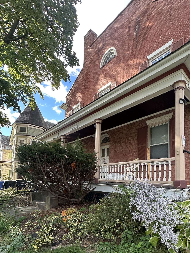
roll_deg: -0.8
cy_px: 173
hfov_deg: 64.3
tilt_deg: +4.4
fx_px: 146
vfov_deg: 78.5
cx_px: 127
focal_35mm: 20
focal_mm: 2.22
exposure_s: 1/202
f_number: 2.2
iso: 40
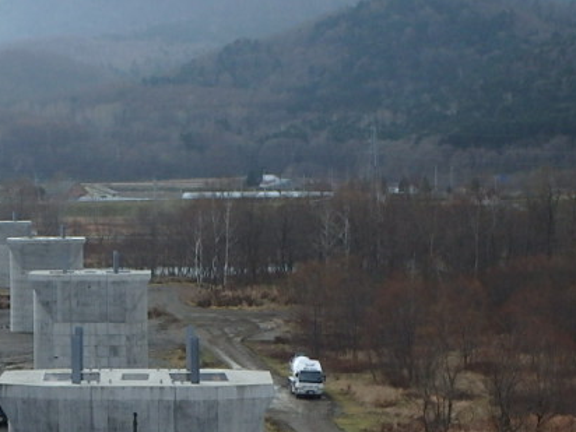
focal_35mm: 97
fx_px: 1614
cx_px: 57
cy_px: 222
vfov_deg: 15.2
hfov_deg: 19.8
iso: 125
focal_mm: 6.9
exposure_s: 1/400
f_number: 5.1
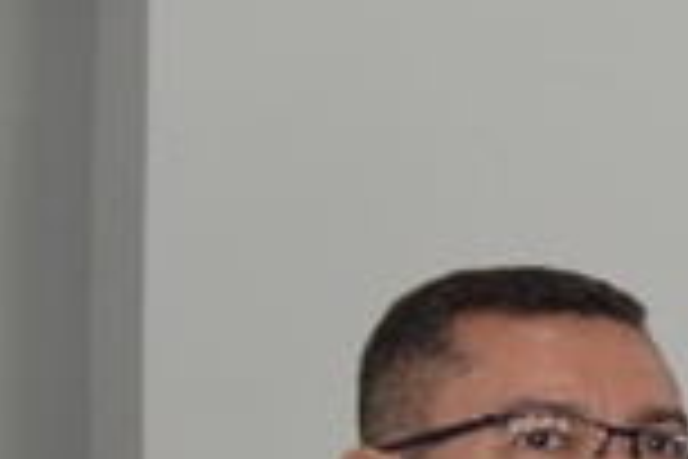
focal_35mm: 181
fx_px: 3459
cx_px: 2199
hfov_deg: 8.8
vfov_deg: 7.2
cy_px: 1010
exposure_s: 1/60
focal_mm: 18
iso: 400
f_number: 4
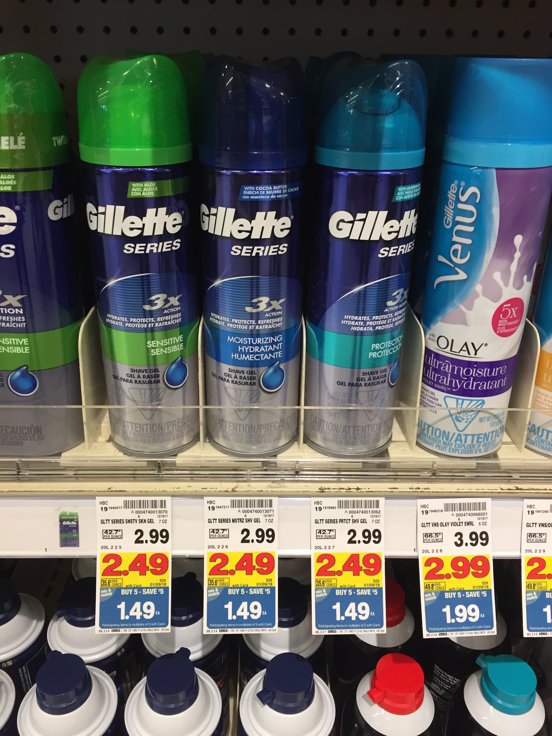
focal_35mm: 29
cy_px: 368
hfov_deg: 48.2
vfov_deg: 61.7
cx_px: 276
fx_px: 617
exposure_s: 1/30
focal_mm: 4.15
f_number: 2.2
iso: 40
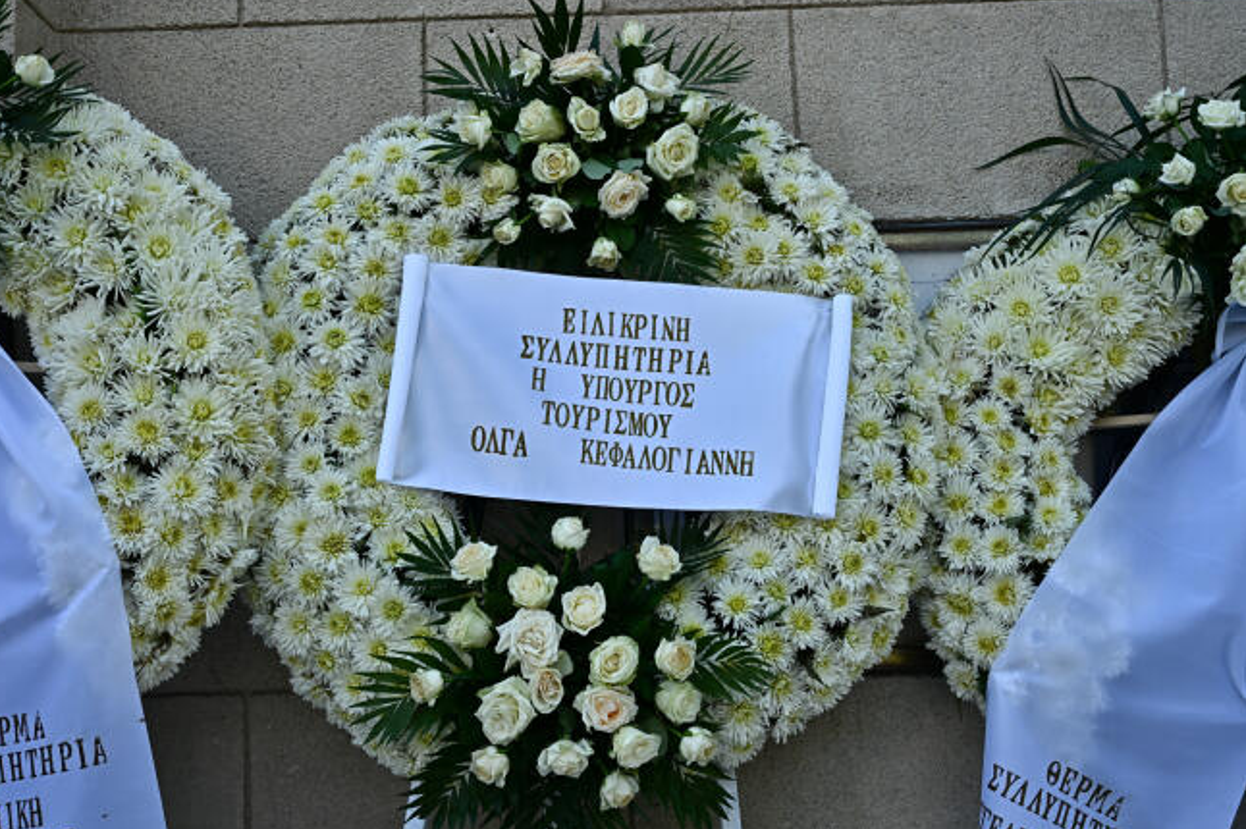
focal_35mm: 46
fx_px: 1591
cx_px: 611
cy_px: 413
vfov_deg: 29.2
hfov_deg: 42.8
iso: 110
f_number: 5.6
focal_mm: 45
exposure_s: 1/250
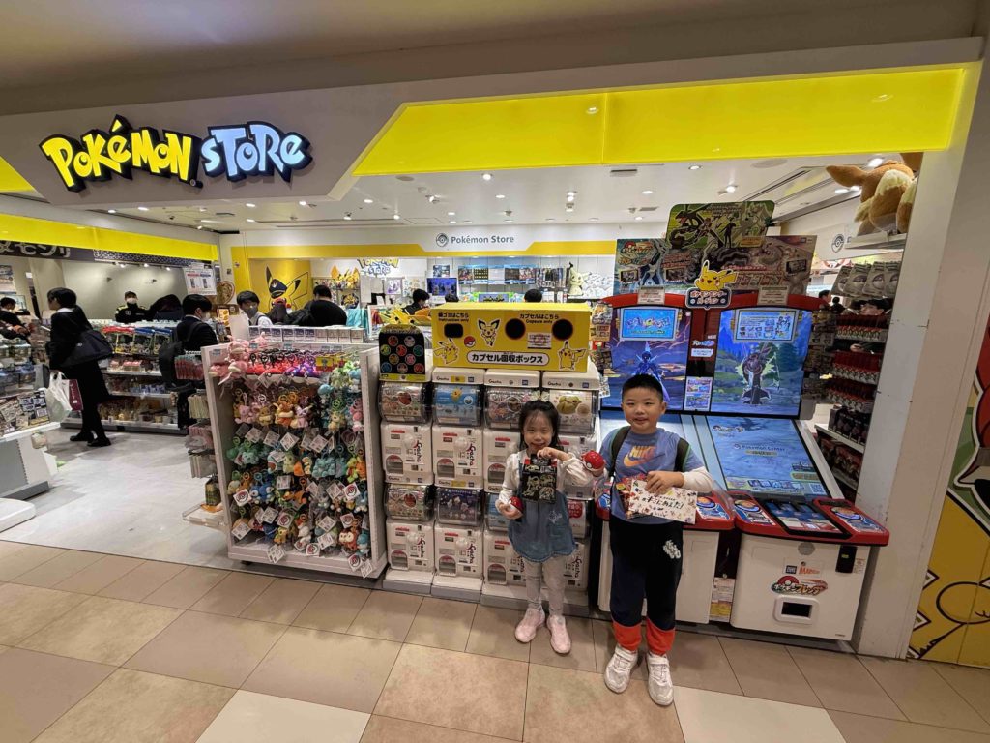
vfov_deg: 85.7
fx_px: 400
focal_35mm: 14
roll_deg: +0.0
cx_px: 495
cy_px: 372
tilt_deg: -10.2
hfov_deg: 102.1
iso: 160
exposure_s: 1/100
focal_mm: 2.22
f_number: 2.2
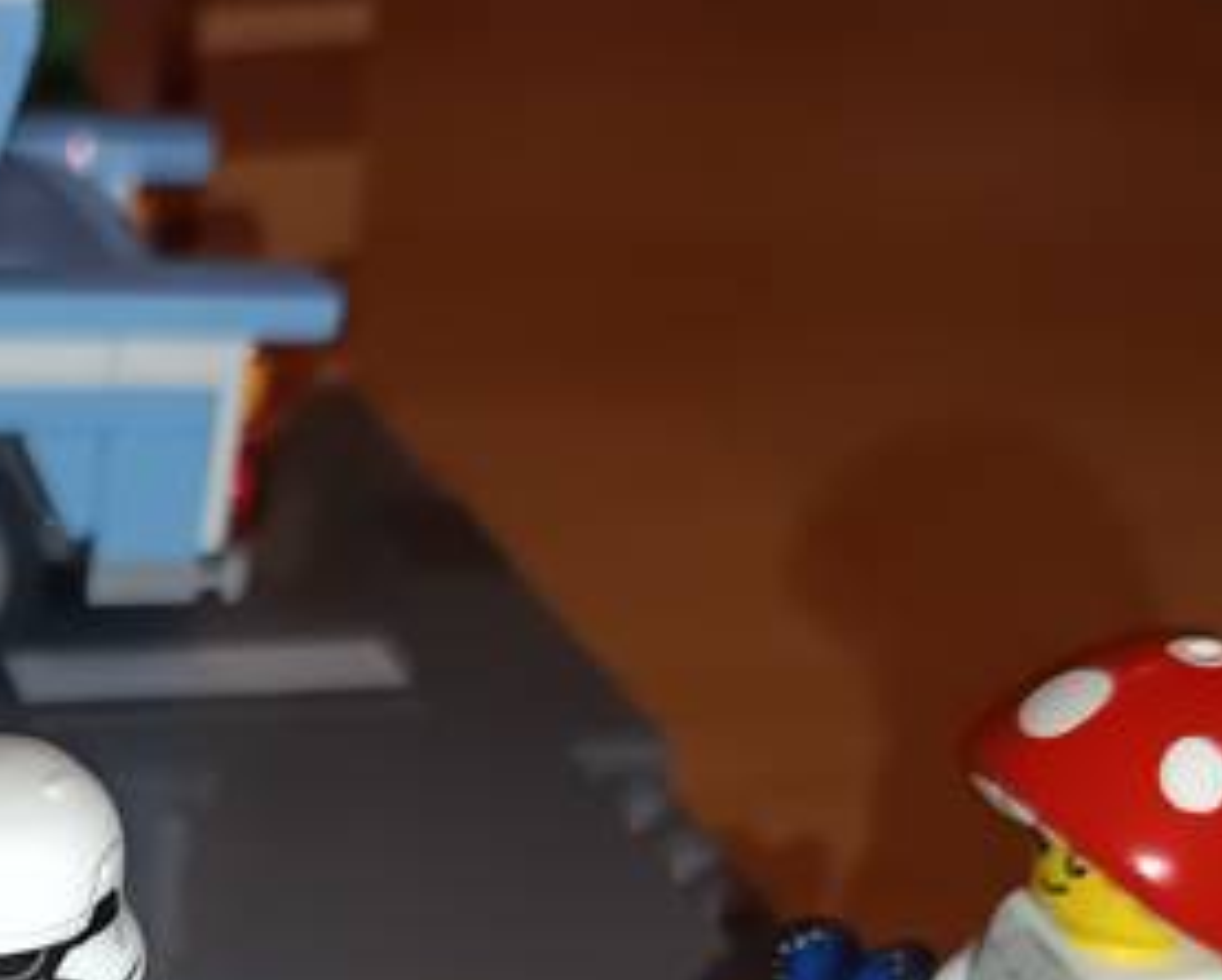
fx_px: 2751
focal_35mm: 76
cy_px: 1309
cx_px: -207
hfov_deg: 23.1
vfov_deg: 18.6
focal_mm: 5.31
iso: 520
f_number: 1.7
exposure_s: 1/50
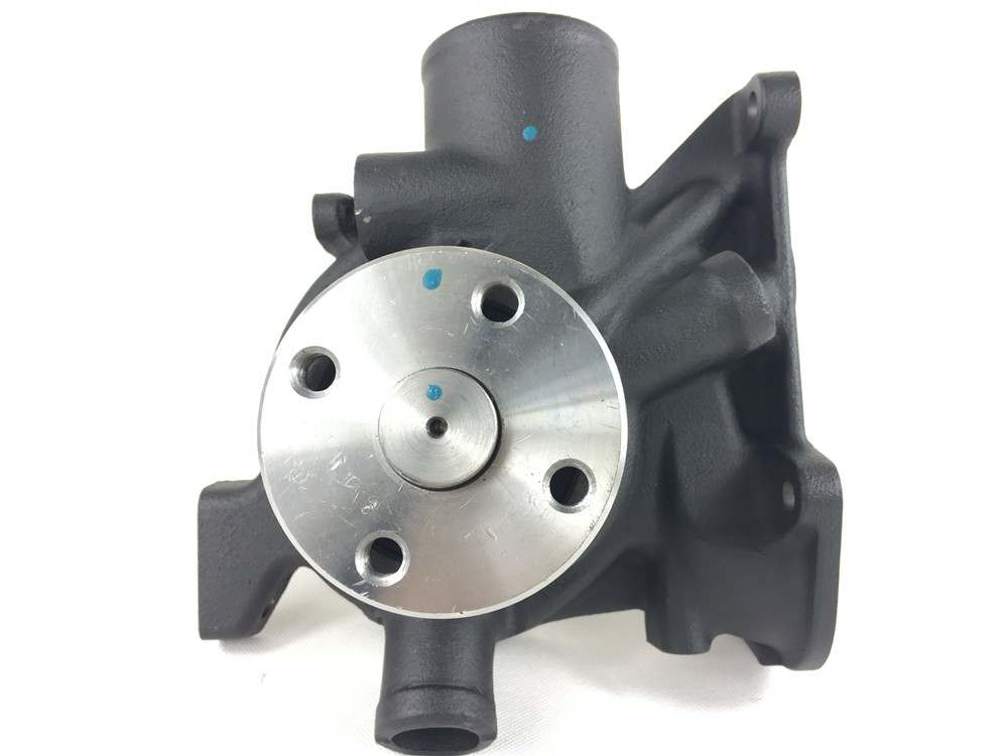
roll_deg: -2.0
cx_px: 504
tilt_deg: -20.1
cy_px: 378
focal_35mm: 29
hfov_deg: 61.7
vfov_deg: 48.2
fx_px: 844
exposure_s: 1/50
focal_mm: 4.15
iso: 32
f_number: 2.2
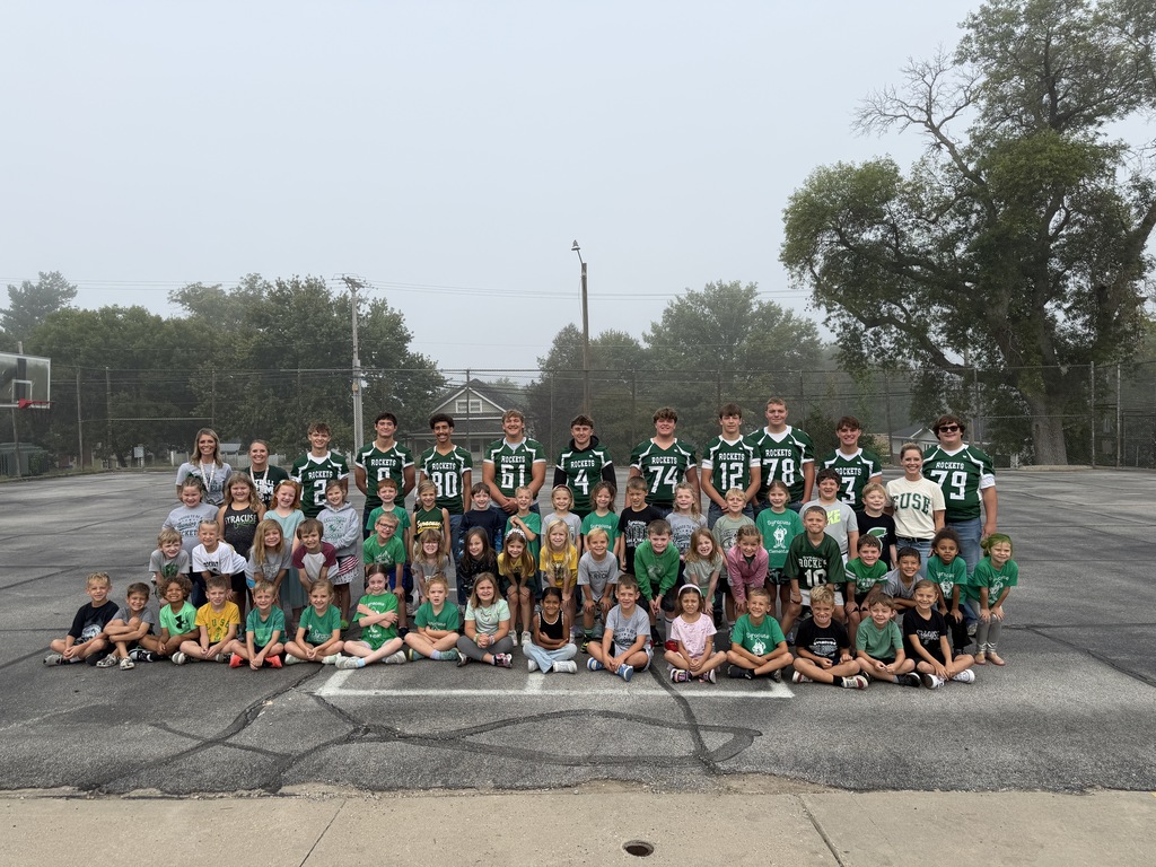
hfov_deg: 71.6
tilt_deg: -1.7
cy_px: 434
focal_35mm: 24
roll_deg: +1.3
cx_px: 578
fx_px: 801
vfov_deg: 56.8
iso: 80
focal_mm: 6.76
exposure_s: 1/2053
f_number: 1.78
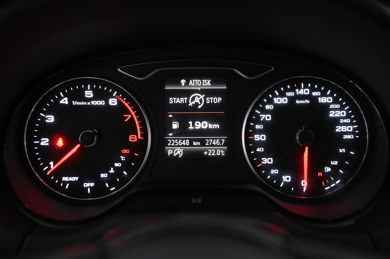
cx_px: 195
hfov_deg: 42.8
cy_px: 130
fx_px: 498
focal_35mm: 46
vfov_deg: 29.2
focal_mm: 46
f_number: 4
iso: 2000
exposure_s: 1/25
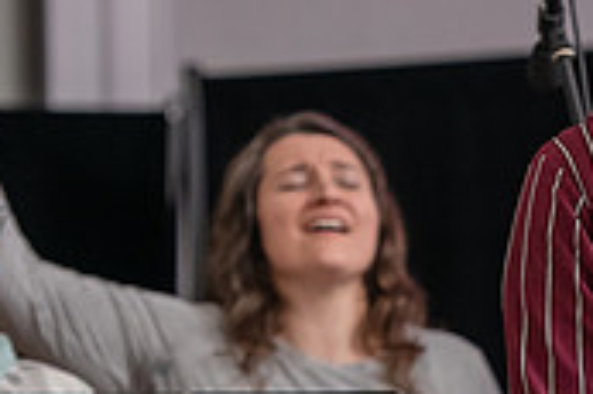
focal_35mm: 410
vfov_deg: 3.3
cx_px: 696
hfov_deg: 5.0
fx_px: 6747
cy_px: 252
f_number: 3.2
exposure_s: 1/60
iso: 1600
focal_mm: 122
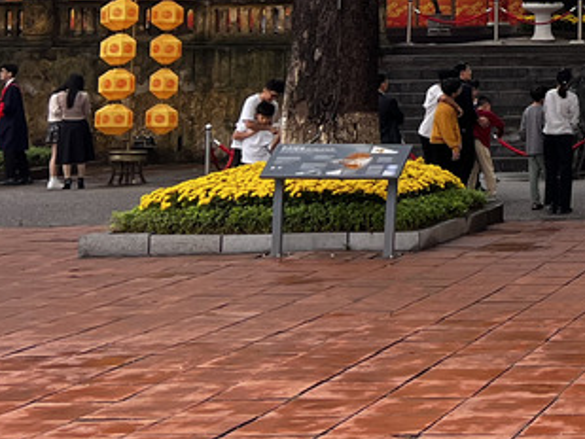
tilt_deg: +4.8
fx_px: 1708
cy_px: -64
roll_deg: +0.4
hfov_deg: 17.3
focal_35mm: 101
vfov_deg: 14.3
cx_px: 899
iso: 64
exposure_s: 1/130
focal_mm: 5.7
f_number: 1.5
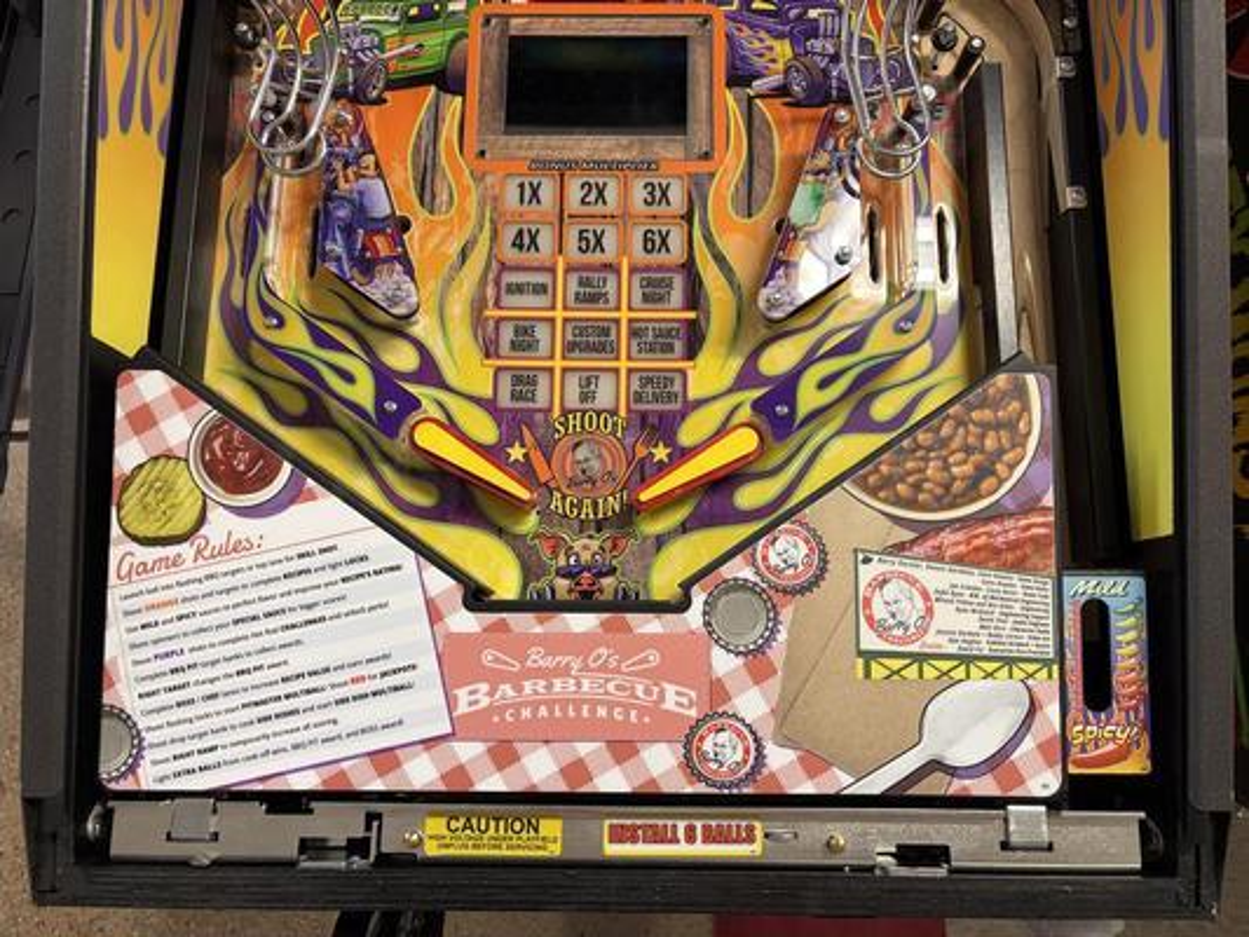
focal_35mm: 26
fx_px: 938
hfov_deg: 67.3
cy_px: 468
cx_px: 624
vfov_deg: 53.1
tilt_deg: -72.2
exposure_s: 1/60
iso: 125
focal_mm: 5.96
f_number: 1.6
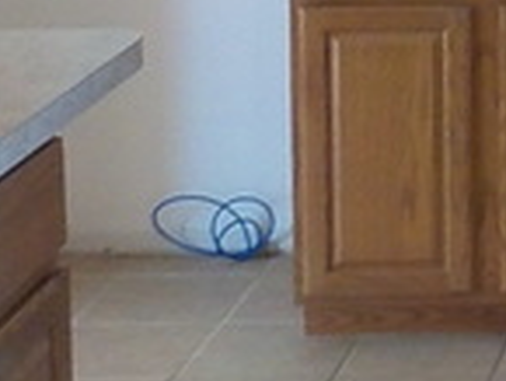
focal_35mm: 132
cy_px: -227
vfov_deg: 10.8
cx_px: 946
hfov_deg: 13.3
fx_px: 1931
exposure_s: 1/30
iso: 280
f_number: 3.3
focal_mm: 4.1
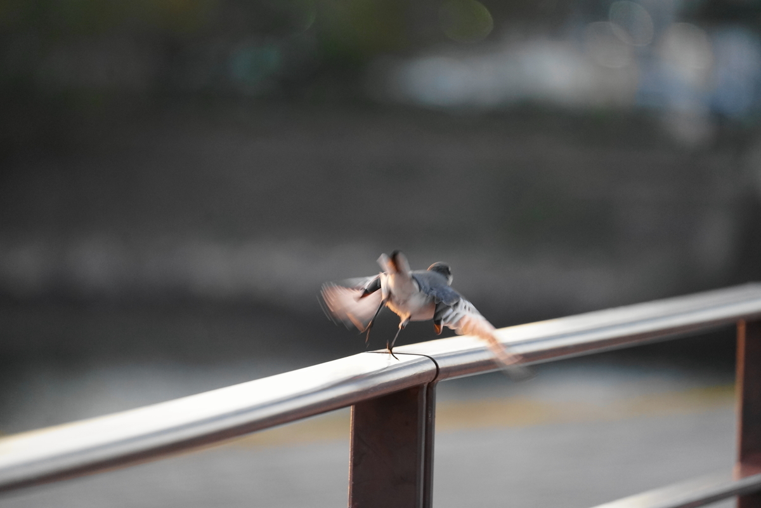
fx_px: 6341
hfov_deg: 6.9
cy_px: 254
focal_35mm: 300
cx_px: 380
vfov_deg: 4.6
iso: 1600
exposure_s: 1/320
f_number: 5.6
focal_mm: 300
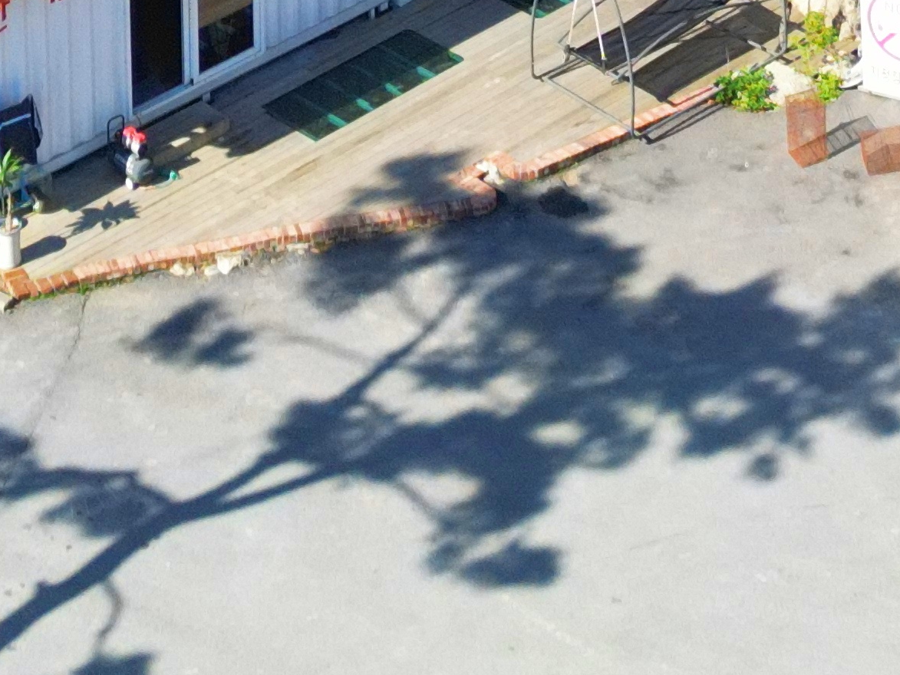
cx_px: 570
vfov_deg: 7.7
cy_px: -1444
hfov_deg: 12.0
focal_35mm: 165
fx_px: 4290
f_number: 1.7
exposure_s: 1/1250
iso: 110
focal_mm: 6.72
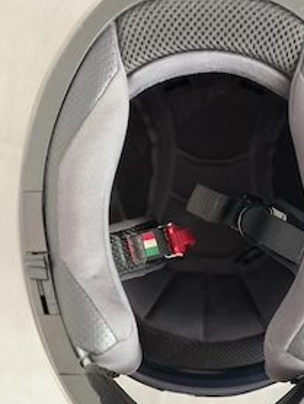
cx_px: 209
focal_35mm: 69
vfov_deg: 28.1
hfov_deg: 21.2
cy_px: 246
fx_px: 807
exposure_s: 1/48
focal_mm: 6.76
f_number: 1.78
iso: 250
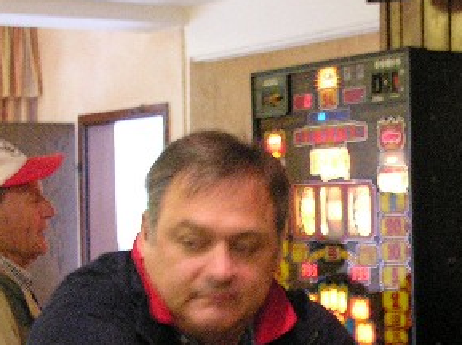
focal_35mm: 97
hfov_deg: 20.1
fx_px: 1293
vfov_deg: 15.1
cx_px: 350
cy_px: 307
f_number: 2.8
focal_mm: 8.9
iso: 400
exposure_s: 1/9.3
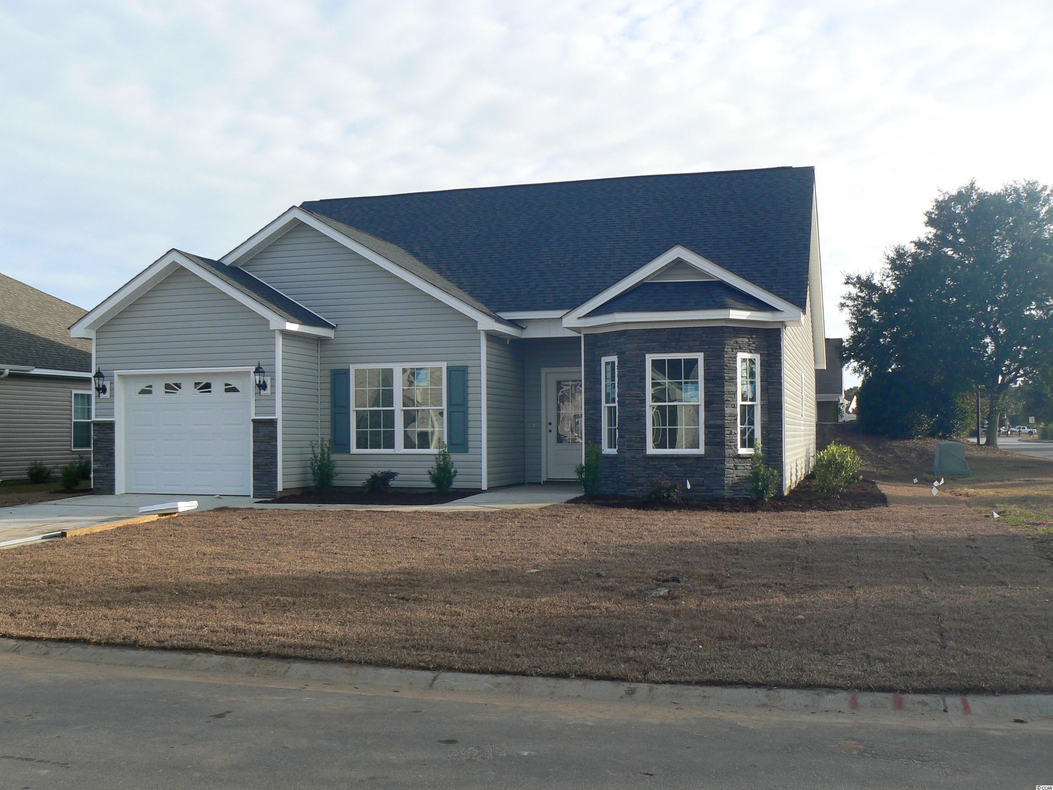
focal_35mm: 36
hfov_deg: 51.4
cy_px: 395
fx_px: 1095
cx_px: 526
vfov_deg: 39.7
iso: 80
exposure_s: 1/200
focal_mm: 6
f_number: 5.6
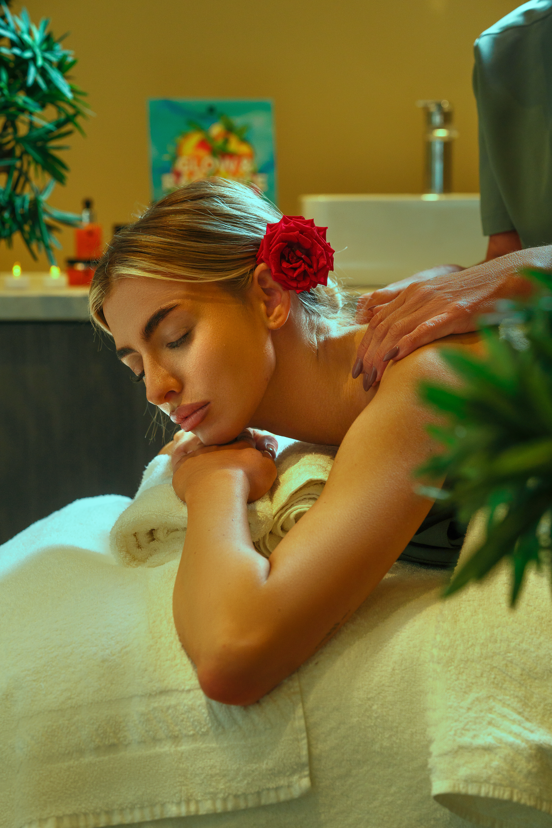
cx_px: 276
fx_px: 1955
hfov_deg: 16.1
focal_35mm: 85
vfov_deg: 23.9
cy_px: 414
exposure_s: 1/100
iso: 800
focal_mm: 85
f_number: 5
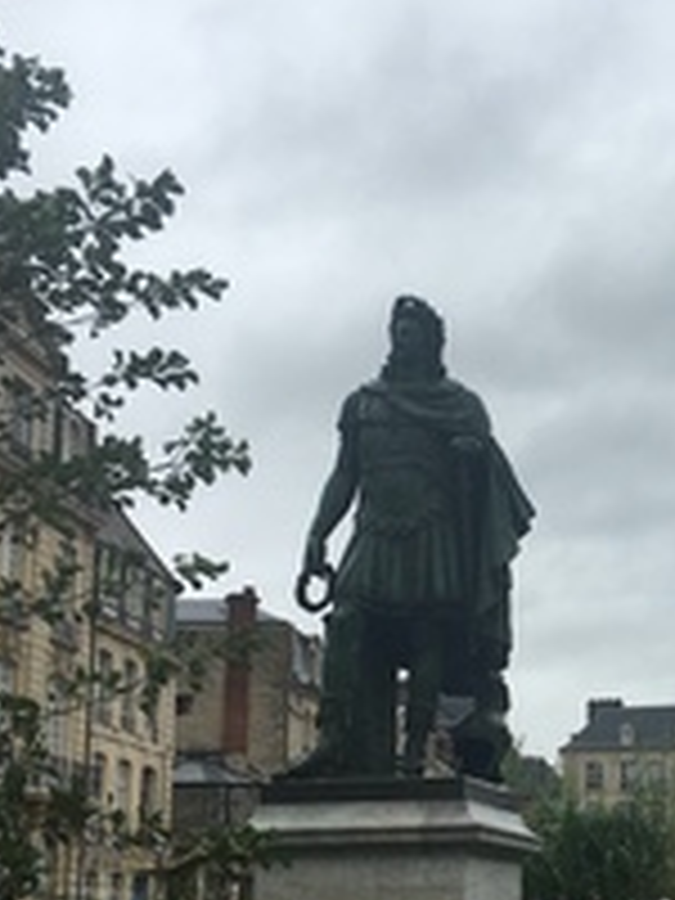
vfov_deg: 32.8
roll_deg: +0.9
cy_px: 644
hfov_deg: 24.4
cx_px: 634
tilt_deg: +11.2
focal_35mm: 58
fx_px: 1508
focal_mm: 4.15
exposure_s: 1/732
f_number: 2.2
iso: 25
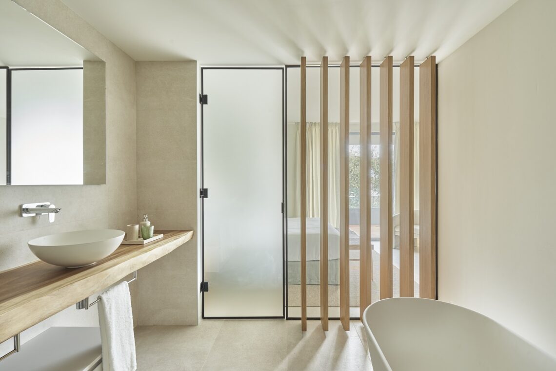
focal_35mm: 17
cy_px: 186
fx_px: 263
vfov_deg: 70.4
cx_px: 278
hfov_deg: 93.3
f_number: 11
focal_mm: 17
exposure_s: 5
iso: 100
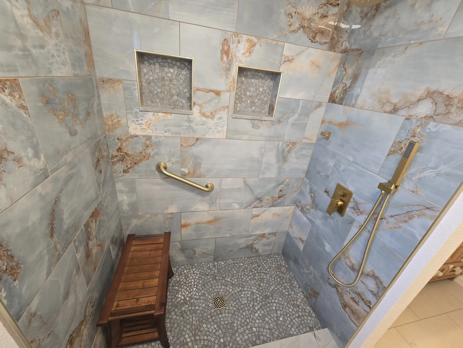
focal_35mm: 13
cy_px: 174
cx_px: 232
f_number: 2.2
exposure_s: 1/60
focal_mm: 2.2
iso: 320
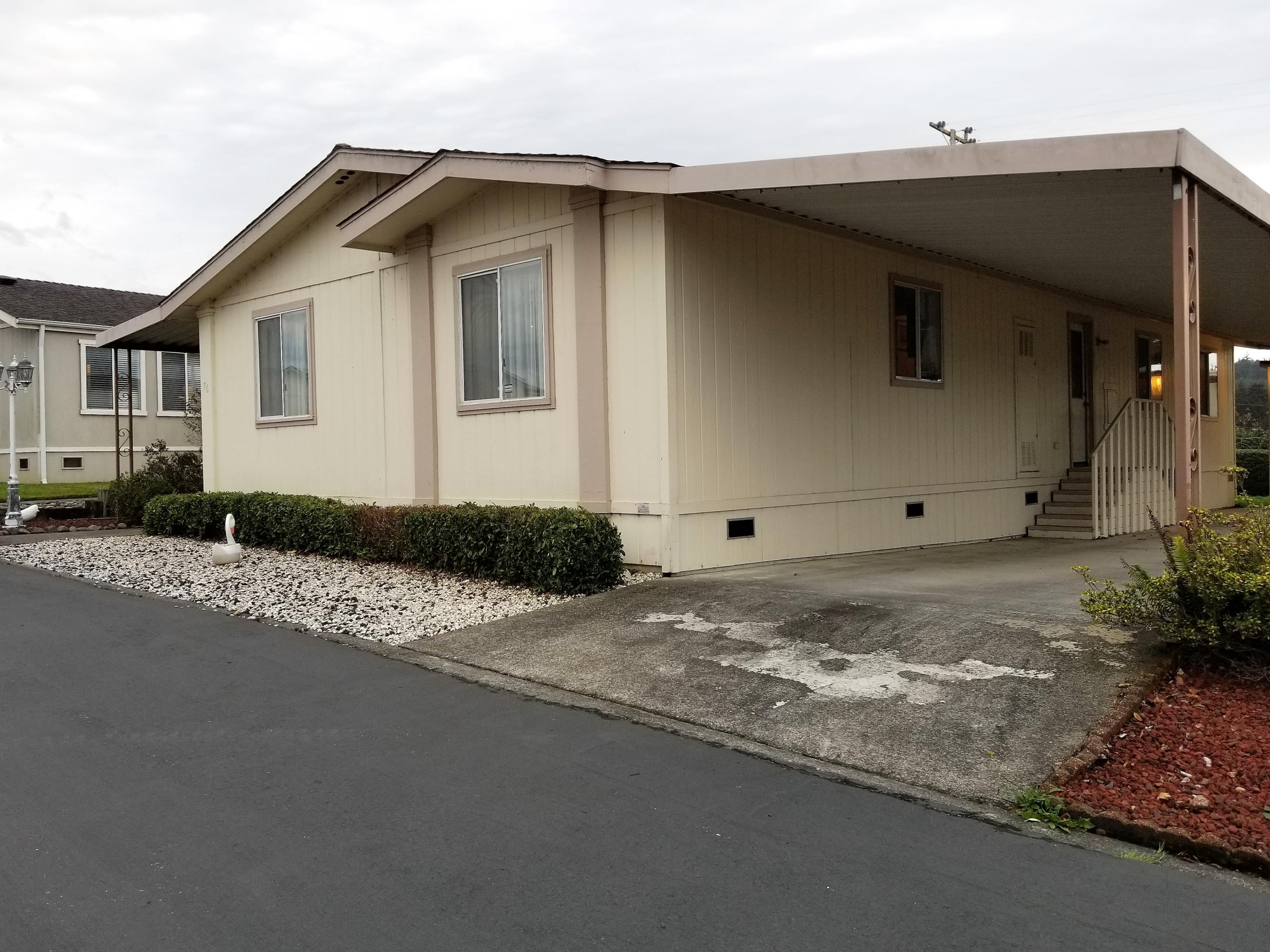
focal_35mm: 27
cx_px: 640
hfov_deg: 65.3
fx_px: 991
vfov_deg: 51.4
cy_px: 489
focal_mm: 4.25
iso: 50
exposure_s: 1/123
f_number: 1.7
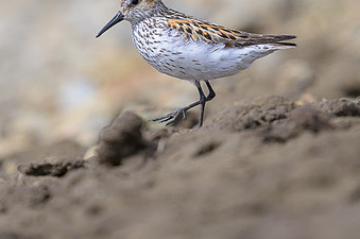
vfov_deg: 0.8
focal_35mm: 1739
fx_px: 17365
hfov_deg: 1.2
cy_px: 11
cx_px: 160
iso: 250
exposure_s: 1/2500
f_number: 4
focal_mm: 560
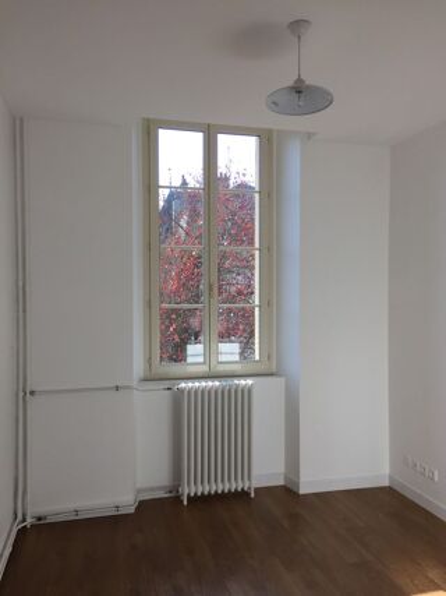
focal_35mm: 29
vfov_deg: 61.7
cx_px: 223
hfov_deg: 48.2
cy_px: 298
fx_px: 498
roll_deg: +0.2
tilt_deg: +0.2
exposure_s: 1/455
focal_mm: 4.15
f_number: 2.2
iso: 32
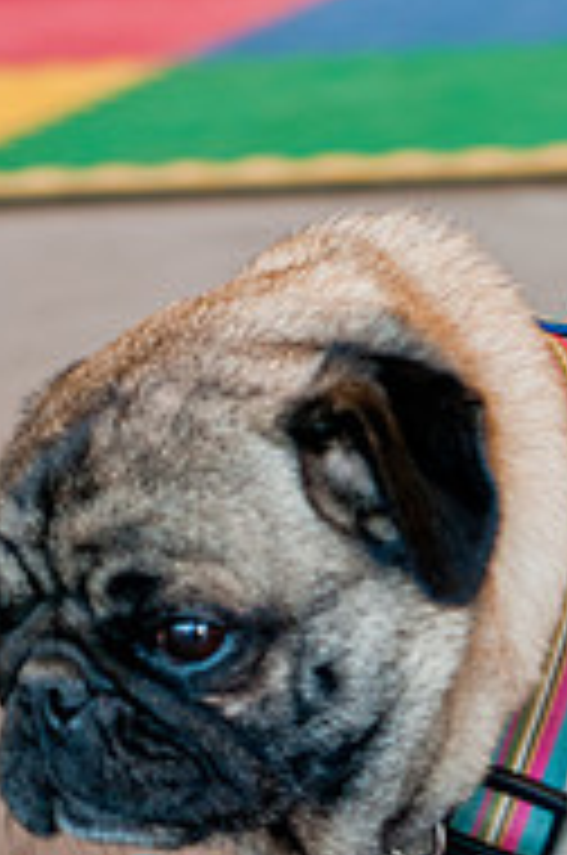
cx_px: 358
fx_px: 4220
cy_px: 752
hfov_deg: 7.7
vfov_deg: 11.5
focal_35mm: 178
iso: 400
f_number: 3.2
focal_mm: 50
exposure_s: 1/160
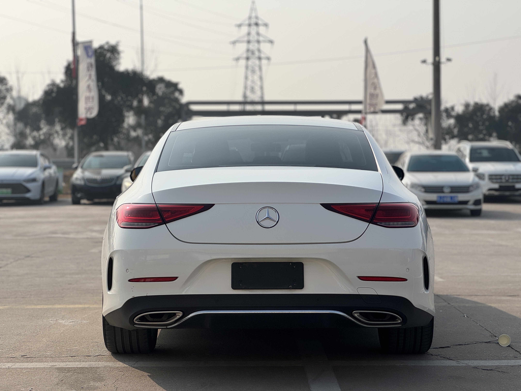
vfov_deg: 19.1
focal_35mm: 77
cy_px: 196
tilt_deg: -0.8
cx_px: 260
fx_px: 1159
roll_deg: +0.6
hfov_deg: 25.3
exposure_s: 1/2096
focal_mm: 9
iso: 25
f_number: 2.8
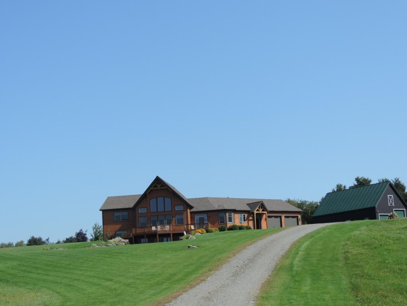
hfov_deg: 32.2
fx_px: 705
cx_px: 204
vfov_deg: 24.4
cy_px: 153
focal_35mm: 60
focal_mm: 10.7
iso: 80
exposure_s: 1/640
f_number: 3.7
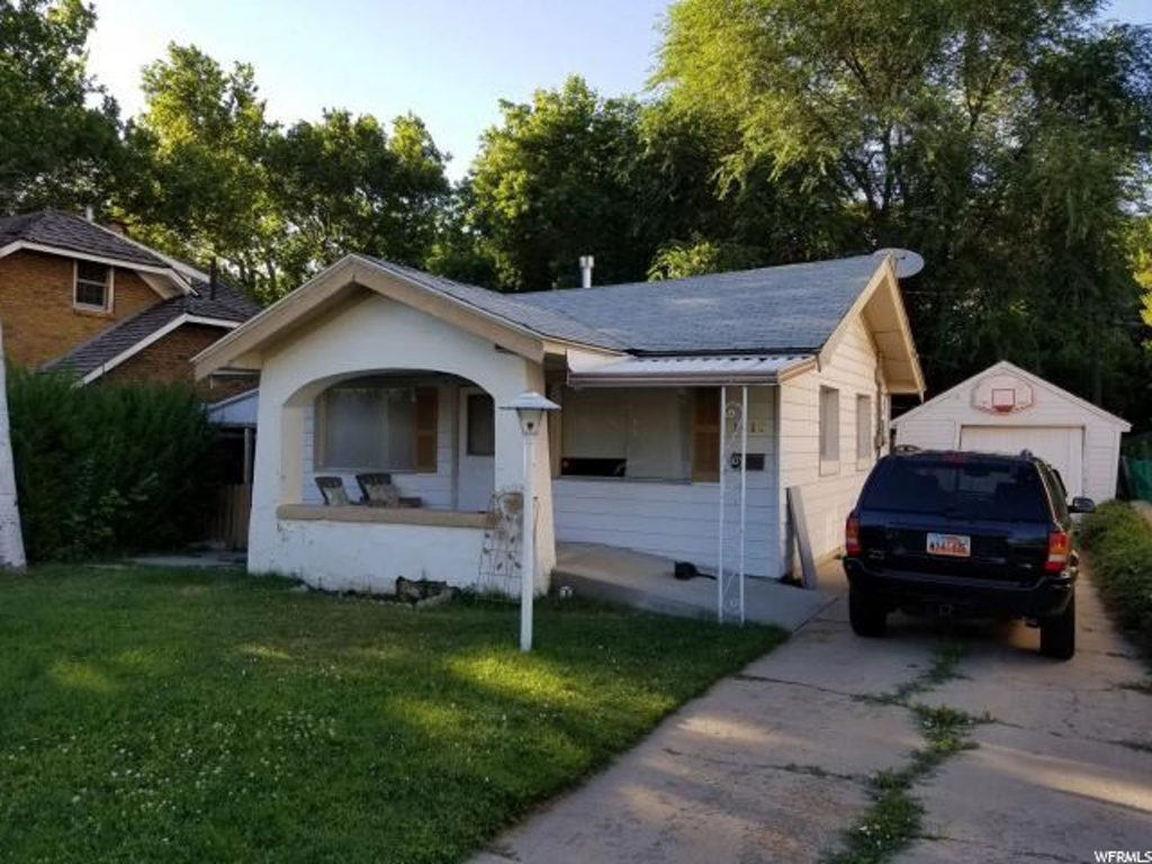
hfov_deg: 67.3
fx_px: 865
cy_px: 432
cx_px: 576
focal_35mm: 26
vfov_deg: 53.1
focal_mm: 4.25
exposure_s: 1/752
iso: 50
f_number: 1.7
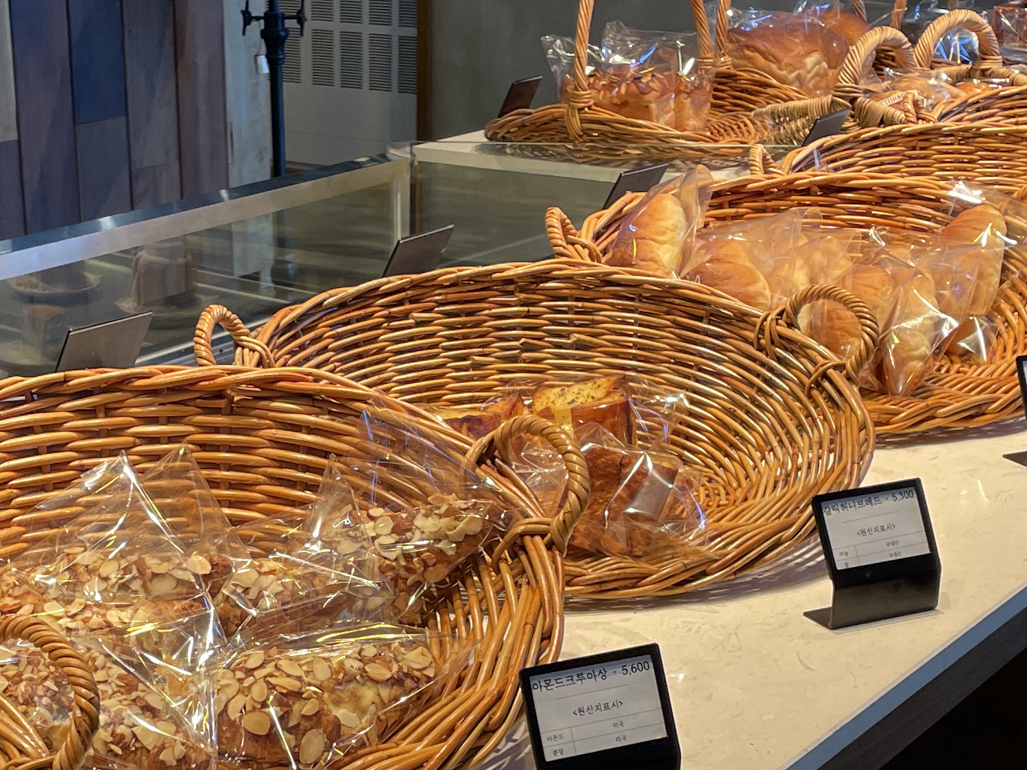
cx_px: 359
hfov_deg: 27.6
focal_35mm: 70
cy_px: 625
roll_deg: +0.9
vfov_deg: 20.7
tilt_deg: -21.4
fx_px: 2076
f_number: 1.6
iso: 64
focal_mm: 4.2
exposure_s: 1/120
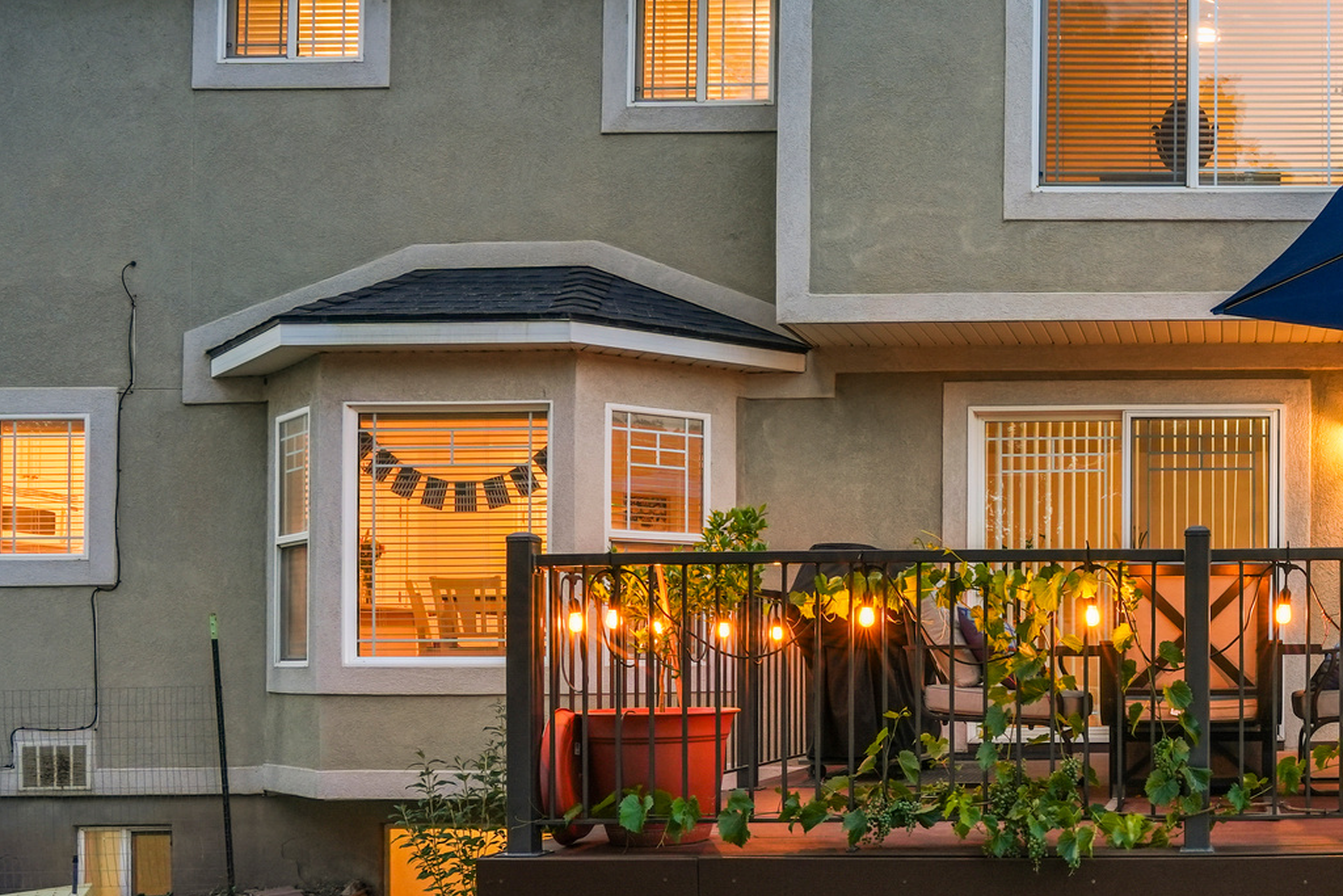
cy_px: 485
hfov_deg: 48.9
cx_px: 1245
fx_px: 1268
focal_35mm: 34
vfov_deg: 38.9
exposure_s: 1/2.5
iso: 250
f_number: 10
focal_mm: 17
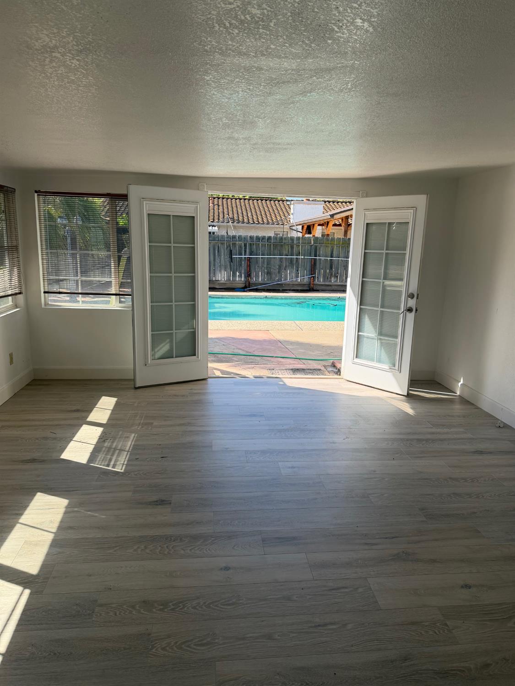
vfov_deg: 71.6
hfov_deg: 56.8
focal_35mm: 24
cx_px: 258
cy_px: 343
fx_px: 476
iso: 100
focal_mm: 6.76
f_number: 1.78
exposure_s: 1/1901
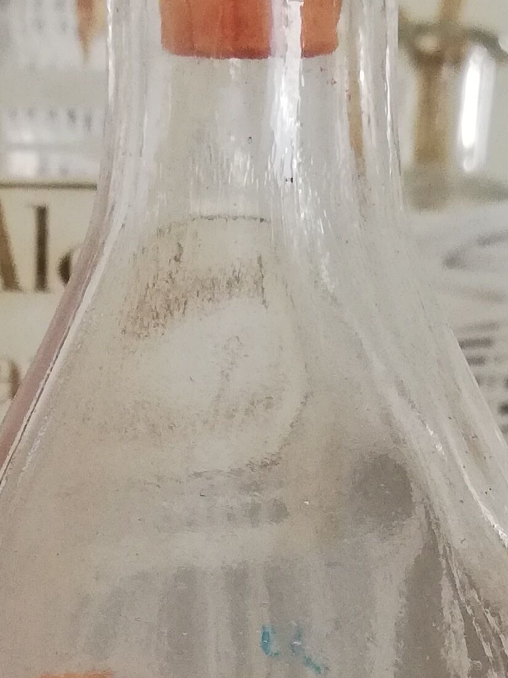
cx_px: 256
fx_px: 2133
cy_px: 765
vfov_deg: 17.4
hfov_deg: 13.6
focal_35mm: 109
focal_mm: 3.81
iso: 125
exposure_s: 1/50
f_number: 2.2
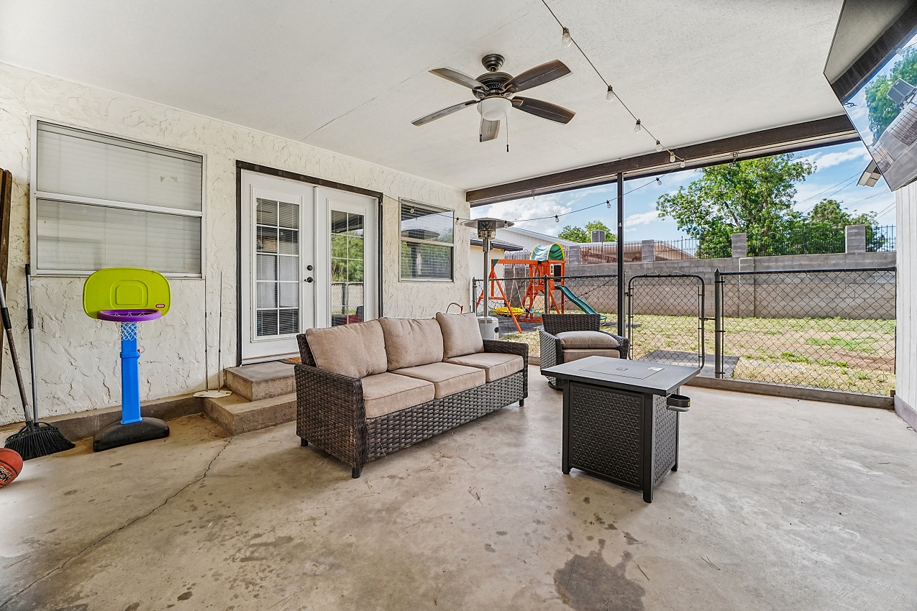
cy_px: 306
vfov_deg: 81.2
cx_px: 458
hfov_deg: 104.3
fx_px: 357
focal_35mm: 14
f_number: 4
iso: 1000
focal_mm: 14
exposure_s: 1/1600
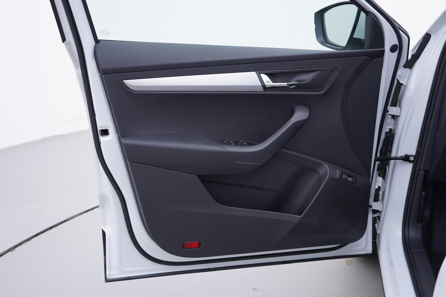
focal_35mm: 36
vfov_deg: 36.9
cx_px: 223
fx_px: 446
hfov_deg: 53.1
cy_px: 148
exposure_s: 1/50
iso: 125
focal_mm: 24
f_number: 3.2
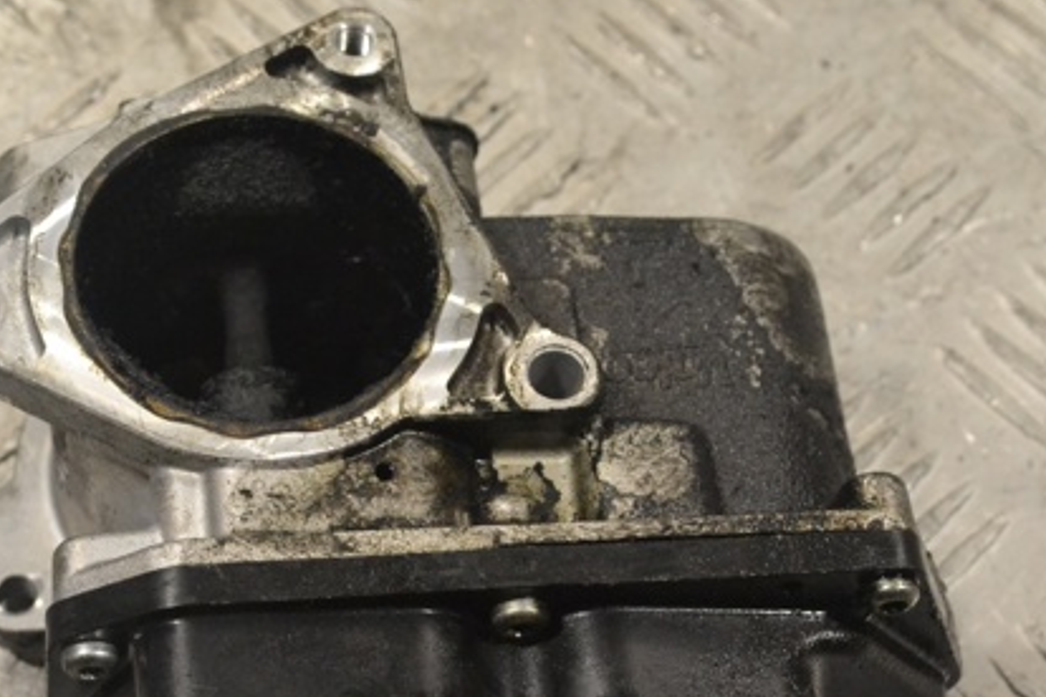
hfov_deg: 20.0
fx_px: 2963
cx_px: 417
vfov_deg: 13.4
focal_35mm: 102
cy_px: 505
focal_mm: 44
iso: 3200
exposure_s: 1/320
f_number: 9
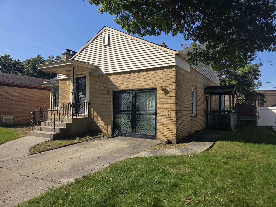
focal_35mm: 23
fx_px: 183
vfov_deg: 58.9
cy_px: 104
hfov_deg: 73.9
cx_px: 138
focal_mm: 6.3
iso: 80
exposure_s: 1/4650
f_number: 1.7
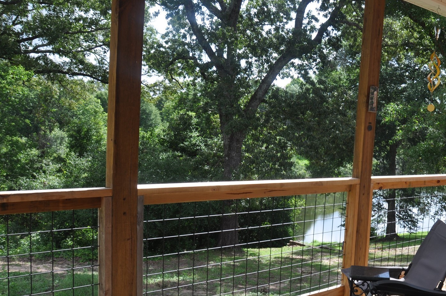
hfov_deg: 44.7
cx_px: 342
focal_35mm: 42
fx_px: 520
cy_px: 194
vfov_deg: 31.6
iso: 200
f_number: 8
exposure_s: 1/250
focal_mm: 18
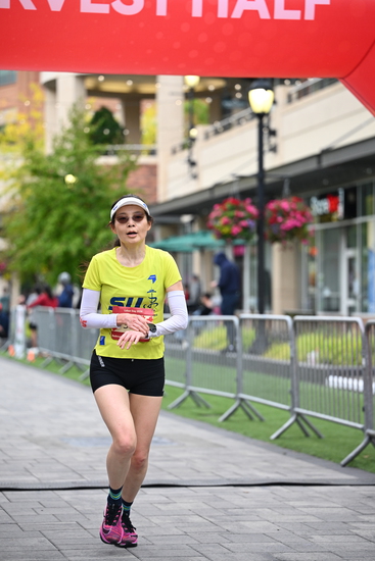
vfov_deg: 20.4
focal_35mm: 100
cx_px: 188
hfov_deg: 13.7
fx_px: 1561
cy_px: 280
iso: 1000
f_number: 2.8
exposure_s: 1/1600
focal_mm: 100
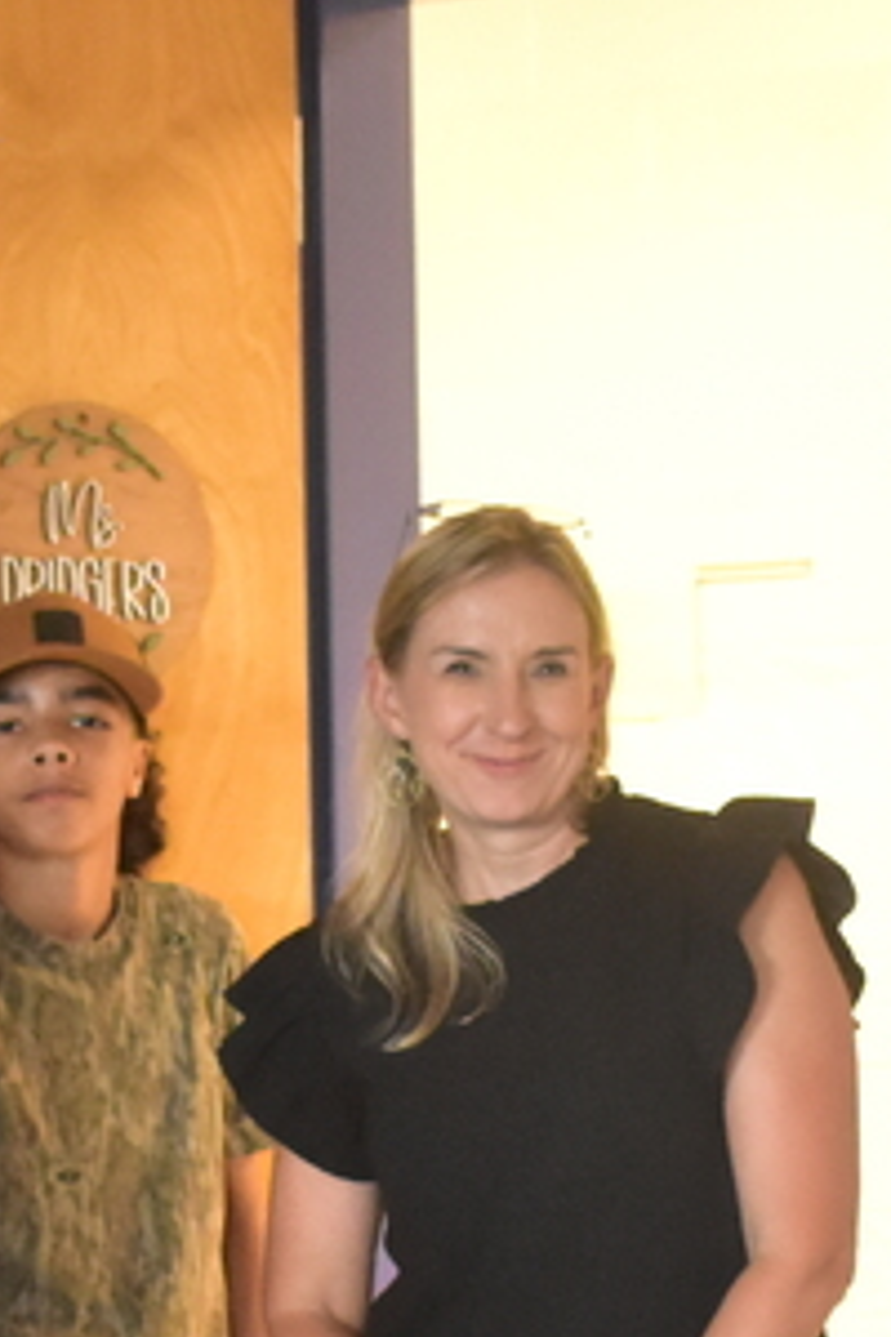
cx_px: 486
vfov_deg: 15.3
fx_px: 4937
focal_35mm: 133
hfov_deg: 10.3
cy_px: 1076
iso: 5000
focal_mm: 26
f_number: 4.2
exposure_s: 1/80
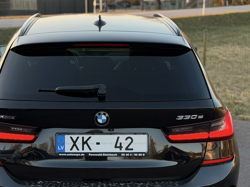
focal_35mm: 75
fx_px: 542
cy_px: 124
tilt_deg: -12.8
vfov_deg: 19.6
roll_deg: +0.7
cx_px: 92
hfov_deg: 25.9
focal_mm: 6.76
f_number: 1.78
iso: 64
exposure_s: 1/171
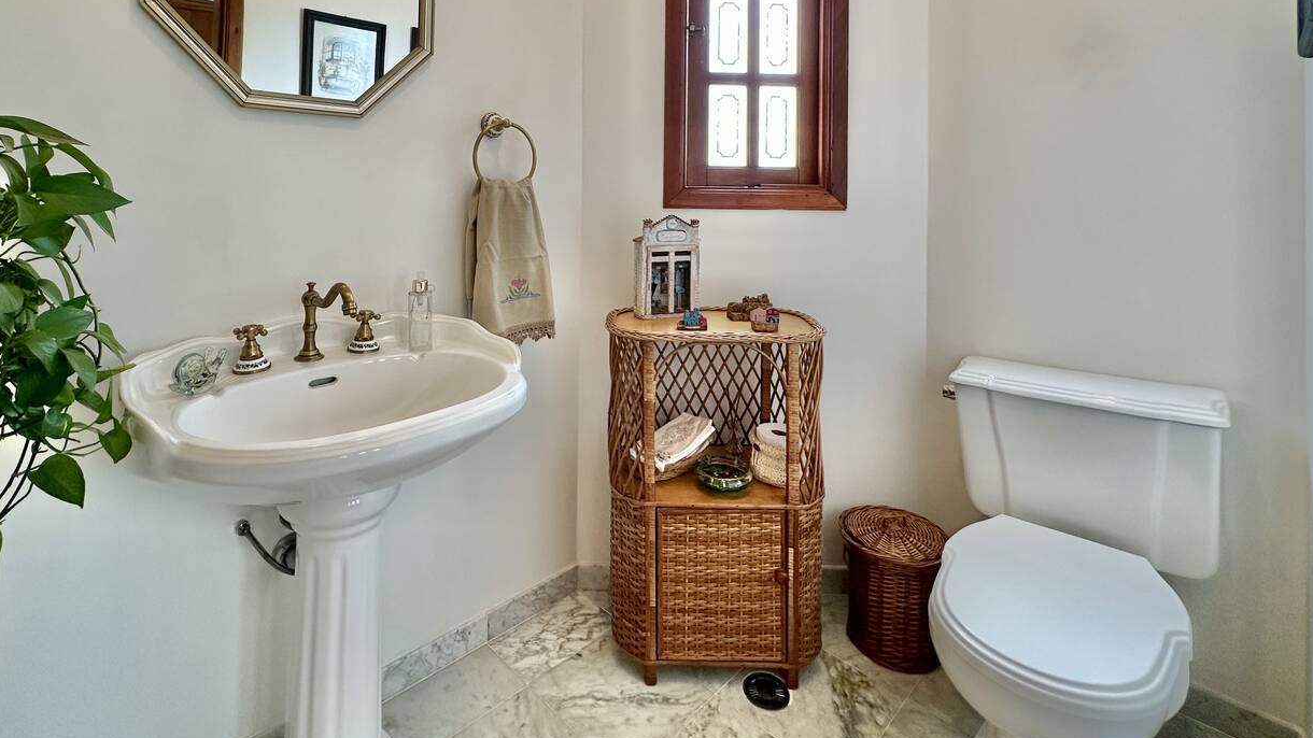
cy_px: 180
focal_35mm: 18
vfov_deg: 57.7
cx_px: 601
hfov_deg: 92.4
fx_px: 627
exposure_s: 1/120
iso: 125
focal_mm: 2.22
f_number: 2.2
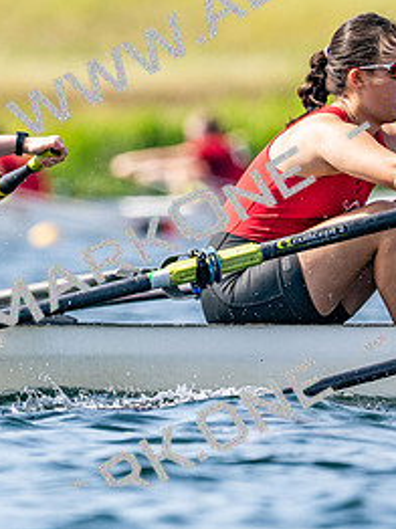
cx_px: 255
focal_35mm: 1278
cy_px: 141
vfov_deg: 1.6
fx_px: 19525
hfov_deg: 1.2
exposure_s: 1/2500
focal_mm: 400
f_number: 4.5
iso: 280
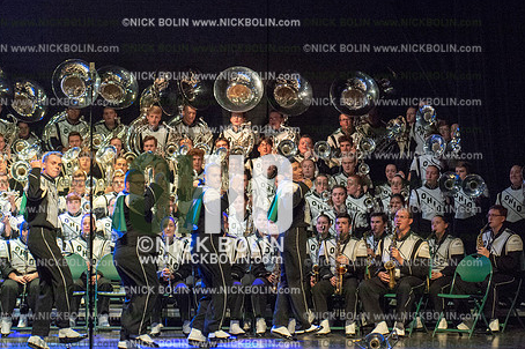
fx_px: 2608
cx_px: 210
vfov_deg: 7.7
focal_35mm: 179
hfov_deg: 11.5
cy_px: 209
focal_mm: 140
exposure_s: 1/400
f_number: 5.6
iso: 8000
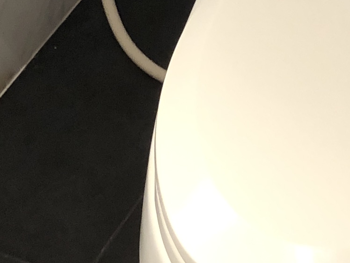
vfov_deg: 9.7
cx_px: 150
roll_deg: +12.6
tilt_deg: -39.0
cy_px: -40
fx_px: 1527
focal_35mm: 151
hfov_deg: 13.1
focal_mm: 3.99
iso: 50
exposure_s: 1/17
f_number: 1.8
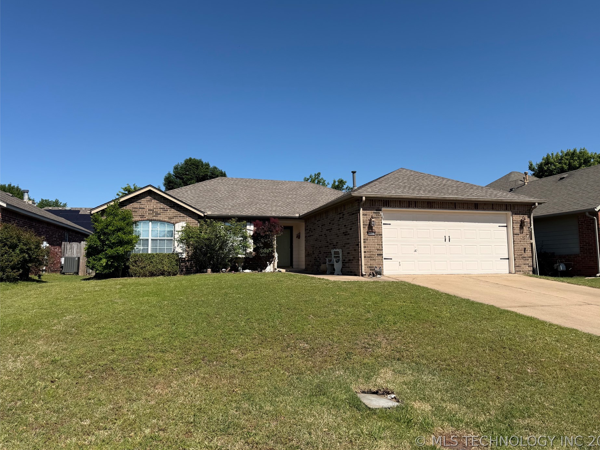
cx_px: 312
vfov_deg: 54.9
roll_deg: +0.5
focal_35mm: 25
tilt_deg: +6.2
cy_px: 218
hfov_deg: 69.4
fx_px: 433
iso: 80
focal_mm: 6.76
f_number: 1.78
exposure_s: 1/5319
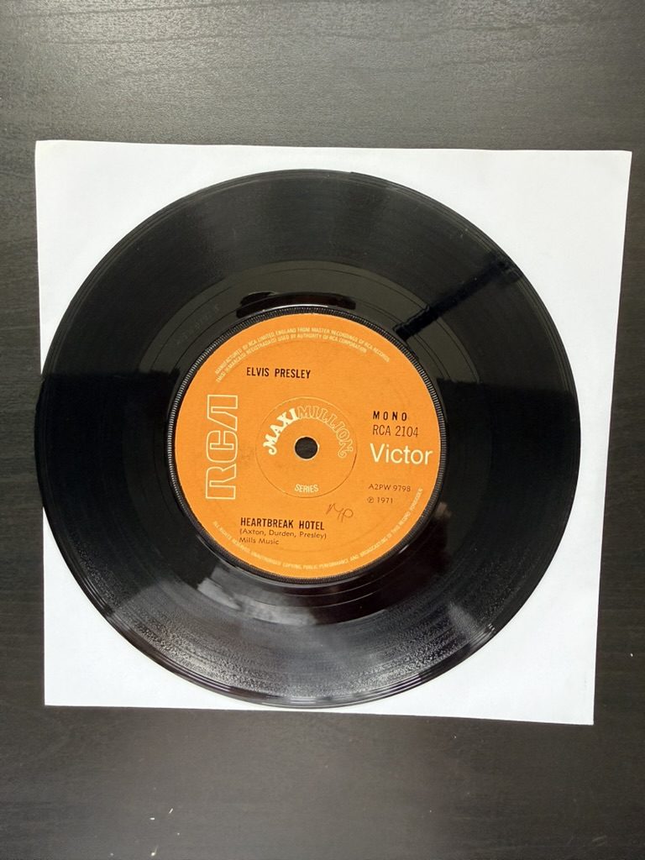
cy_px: 430
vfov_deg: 71.6
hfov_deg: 56.8
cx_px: 322
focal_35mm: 24
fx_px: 596
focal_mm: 2.22
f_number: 2.2
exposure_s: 1/99
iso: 160
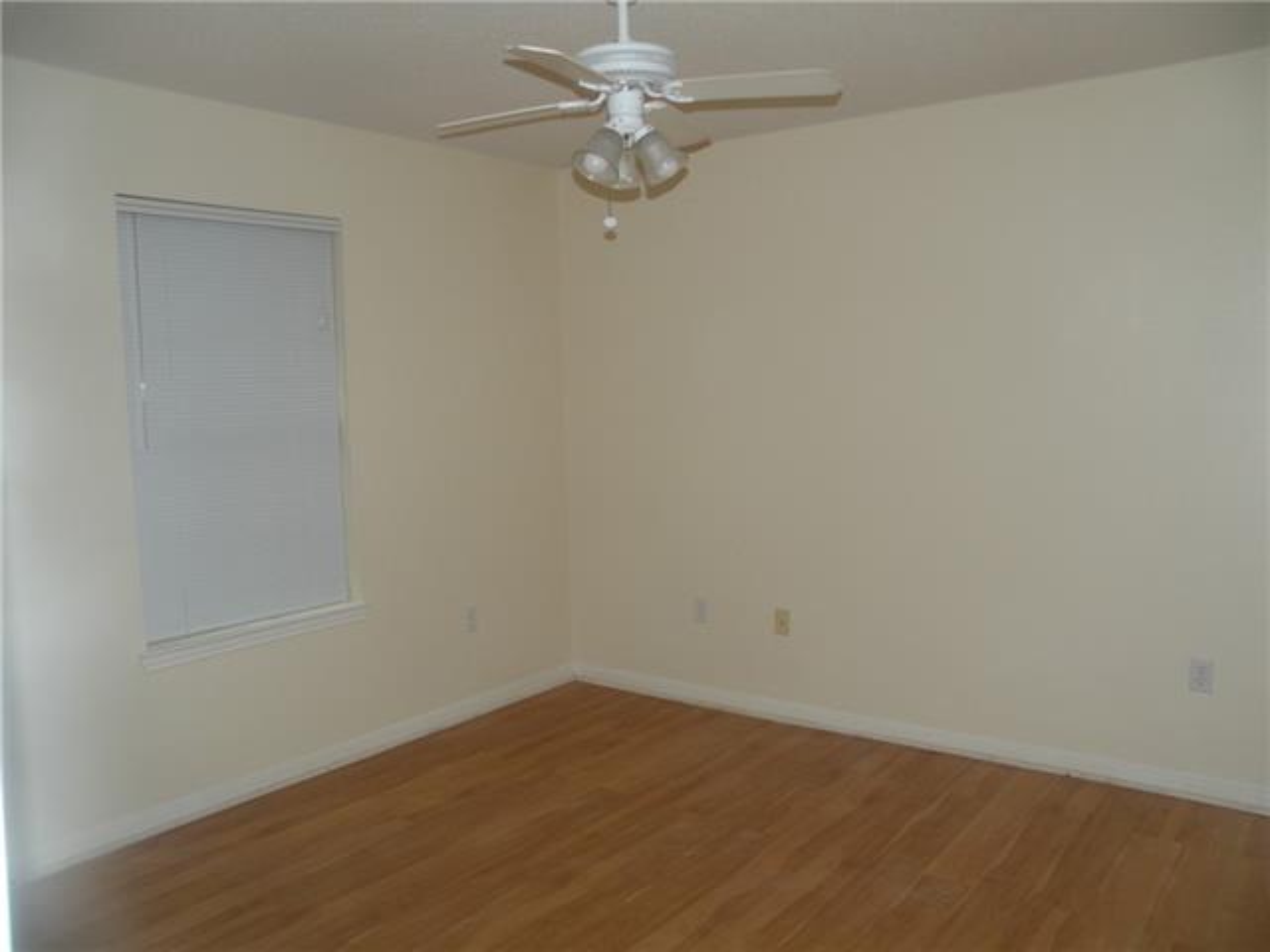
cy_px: 476
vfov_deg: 51.4
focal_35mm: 27
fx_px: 991
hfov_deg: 65.3
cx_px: 635
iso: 64
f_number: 2.8
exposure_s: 1/60
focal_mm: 4.7
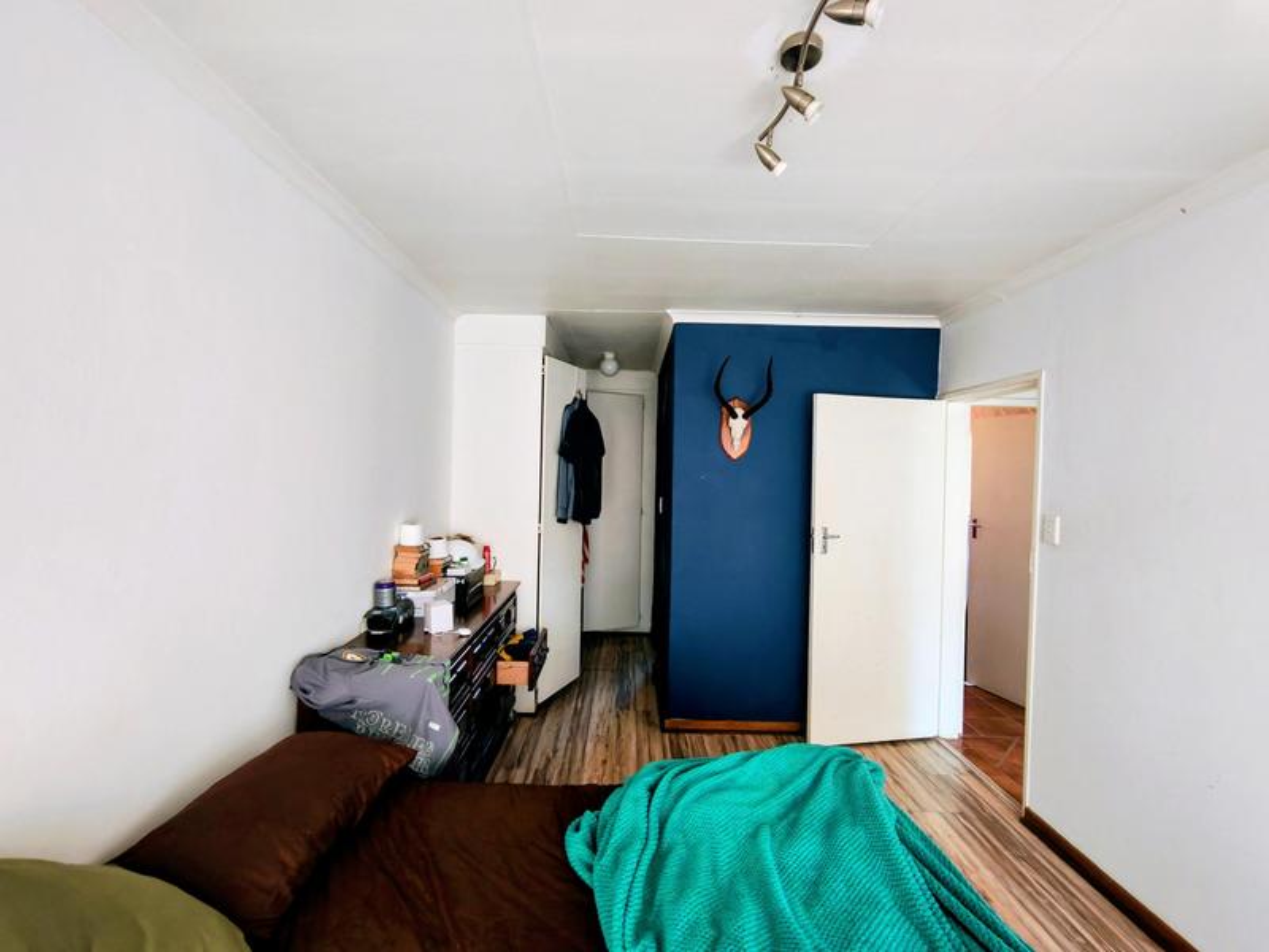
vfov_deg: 78.1
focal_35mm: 16
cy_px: 476
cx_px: 634
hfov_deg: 94.5
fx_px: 587
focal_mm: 1.96
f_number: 2.2
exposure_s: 1/50
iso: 241
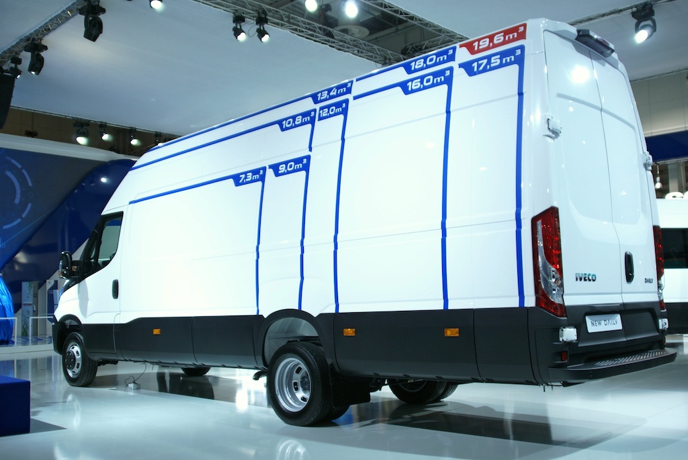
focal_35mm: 36
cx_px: 344
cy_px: 230
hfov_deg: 53.1
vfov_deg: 37.0
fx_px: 689
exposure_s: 1/25
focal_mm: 24
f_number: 3.5
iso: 160
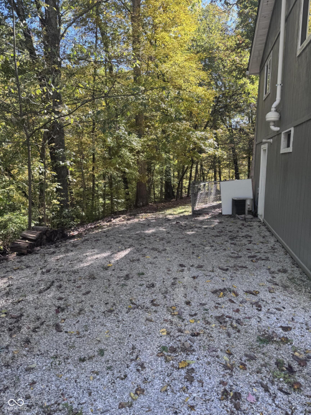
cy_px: 208
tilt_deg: -9.1
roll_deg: -1.4
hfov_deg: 56.8
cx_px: 156
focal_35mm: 24
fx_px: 288
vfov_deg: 71.6
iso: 80
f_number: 1.78
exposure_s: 1/364
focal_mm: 6.76
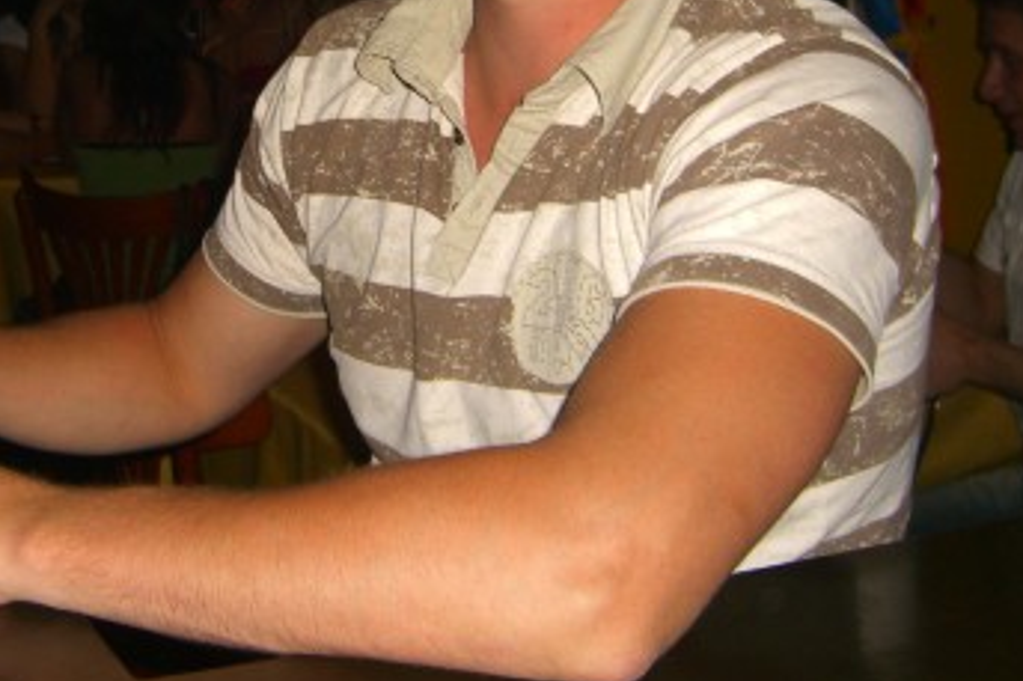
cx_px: 315
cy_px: 59
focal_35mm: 69
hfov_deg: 29.0
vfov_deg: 19.3
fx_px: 1960
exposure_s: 1/60
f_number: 2.8
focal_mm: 7.9
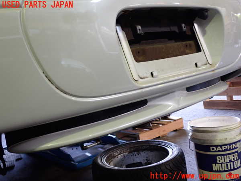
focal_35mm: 38
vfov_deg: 37.7
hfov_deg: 49.0
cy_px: 90
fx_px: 265
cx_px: 120
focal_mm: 6.83
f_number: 2.7
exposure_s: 1/40
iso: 320
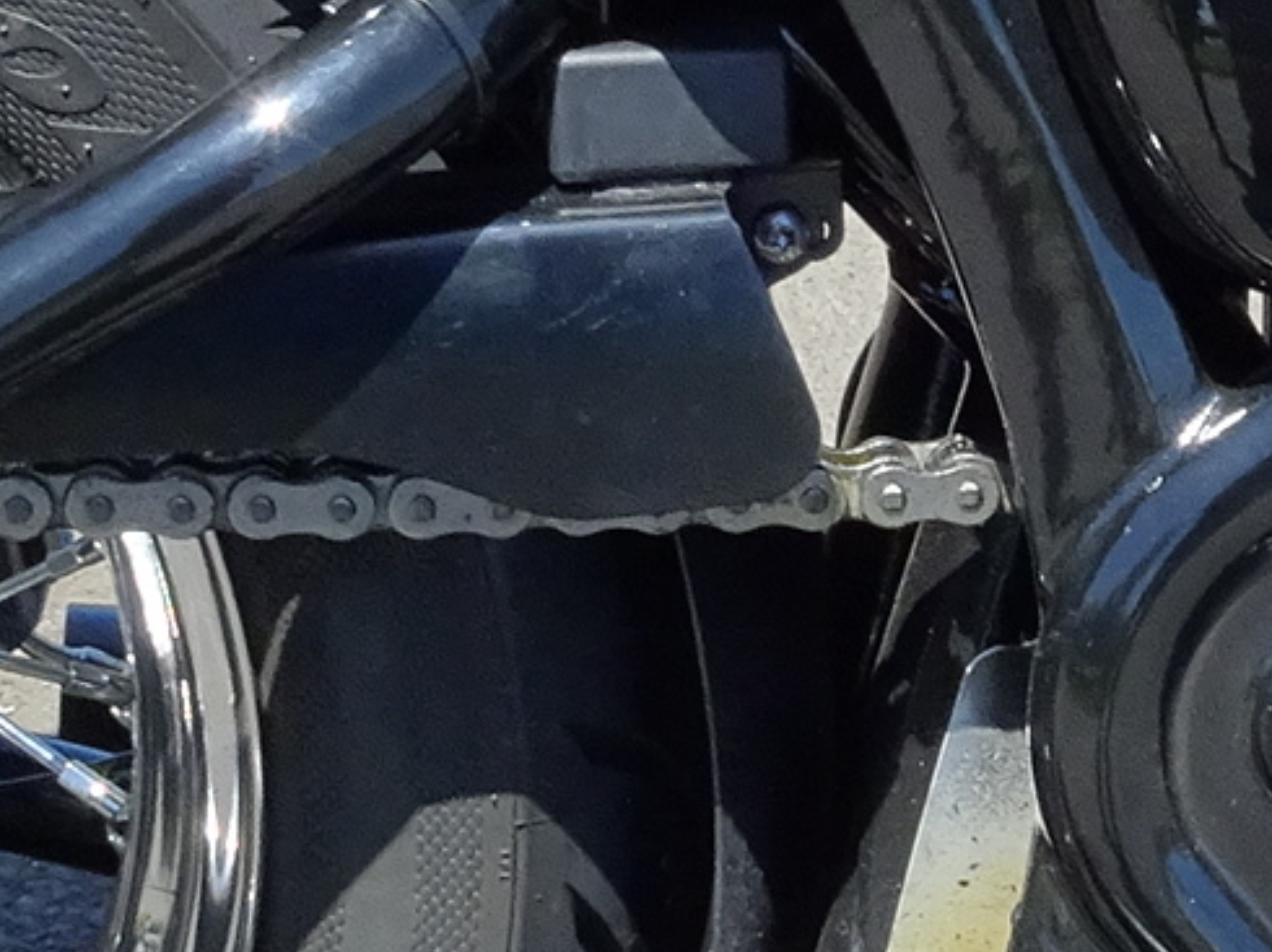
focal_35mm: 127
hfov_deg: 15.4
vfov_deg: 11.6
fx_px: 4664
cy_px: 651
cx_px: 1093
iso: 80
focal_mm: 4.1
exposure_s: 1/200
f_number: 3.5
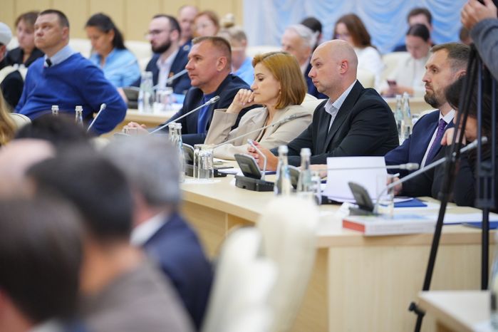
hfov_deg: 11.3
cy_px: 166
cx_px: 249
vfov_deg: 7.5
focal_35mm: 182
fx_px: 2517
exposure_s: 1/250
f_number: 2.8
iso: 2000
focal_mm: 182
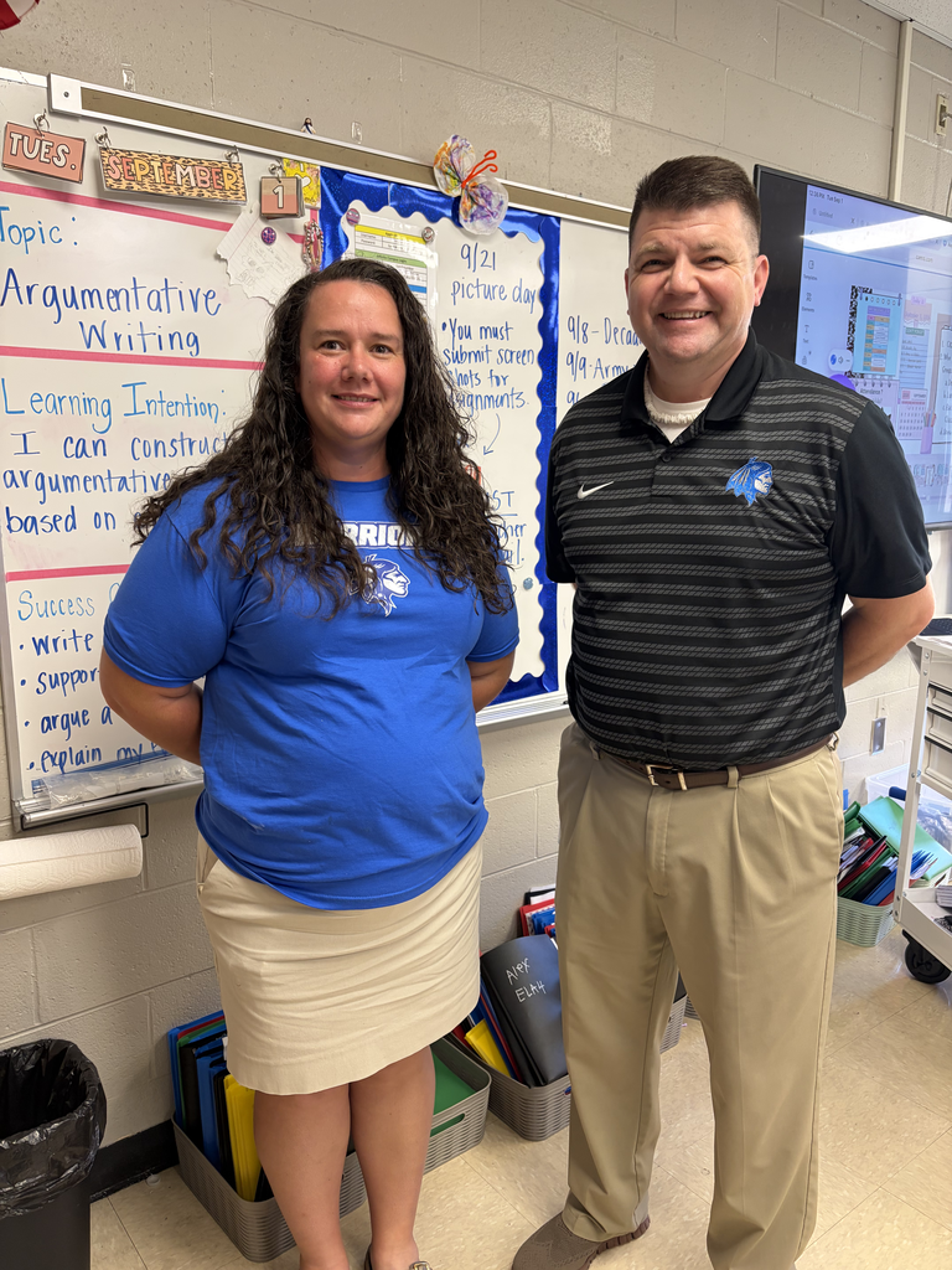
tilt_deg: -10.0
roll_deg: -0.1
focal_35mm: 26
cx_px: 476
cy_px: 635
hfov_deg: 53.1
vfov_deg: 67.3
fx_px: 953
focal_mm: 5.96
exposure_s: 1/60
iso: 100
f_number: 1.6
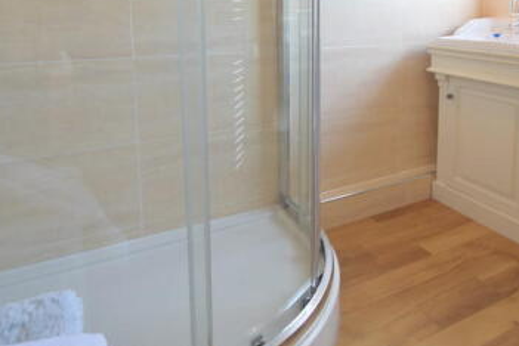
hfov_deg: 64.3
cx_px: 330
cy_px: 52
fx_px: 404
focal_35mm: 28
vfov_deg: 43.4
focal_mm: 10
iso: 400
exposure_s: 1/60
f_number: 4
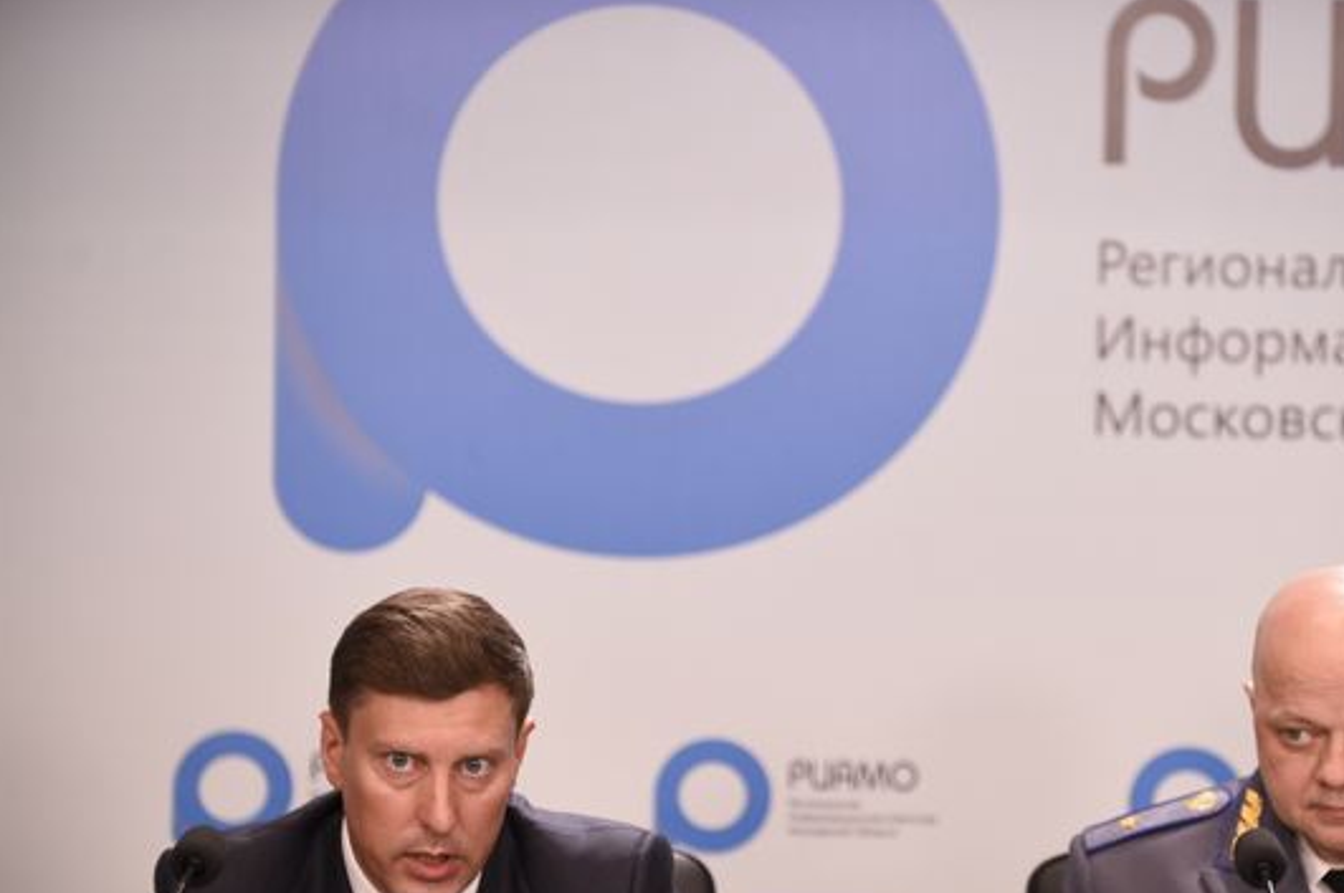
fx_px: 6639
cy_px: 579
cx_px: 868
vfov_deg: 7.7
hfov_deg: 11.5
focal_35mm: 178
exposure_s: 1/320
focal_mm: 135
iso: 1600
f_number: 4
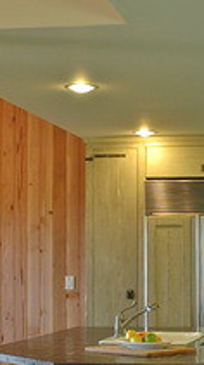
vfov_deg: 25.7
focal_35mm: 82
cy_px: 266
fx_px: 792
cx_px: 157
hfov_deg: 14.6
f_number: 4.5
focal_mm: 20
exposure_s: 1/80
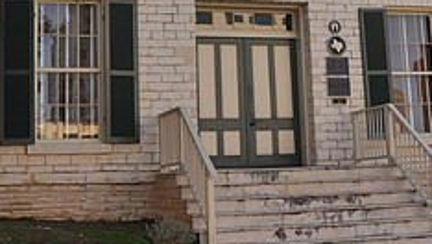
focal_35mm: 70
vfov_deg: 16.8
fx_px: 802
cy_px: -21
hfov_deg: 30.1
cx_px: 253
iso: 200
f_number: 5.6
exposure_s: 1/200
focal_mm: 18
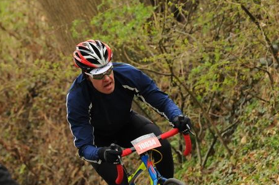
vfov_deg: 3.2
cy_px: 140
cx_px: 121
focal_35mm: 431
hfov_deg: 4.8
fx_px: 3338
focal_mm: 180
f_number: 5
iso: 1600
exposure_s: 1/320
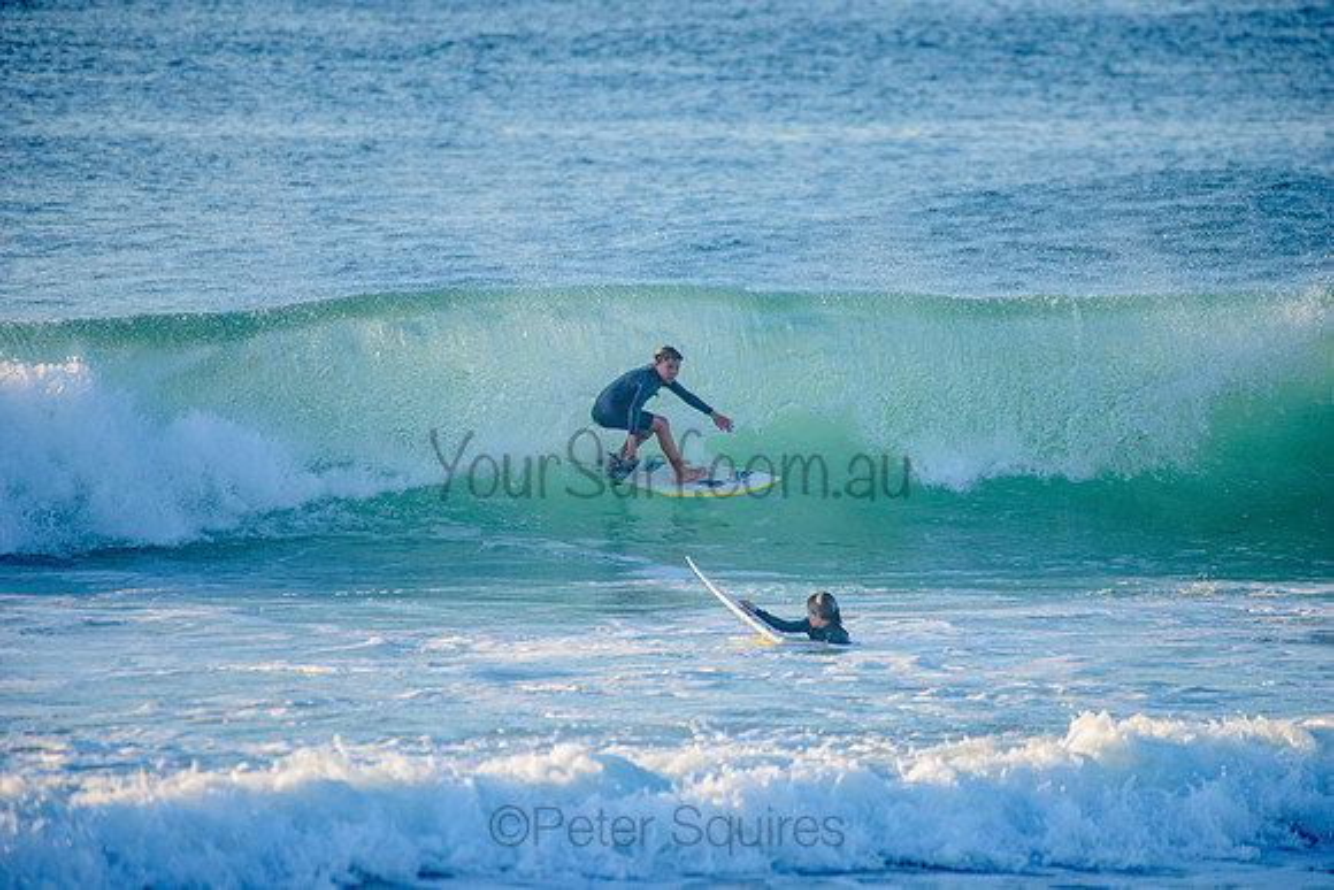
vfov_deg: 2.8
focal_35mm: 500
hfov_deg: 4.1
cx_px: 667
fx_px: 18531
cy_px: 445
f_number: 5.6
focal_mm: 500
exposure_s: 1/1250
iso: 400
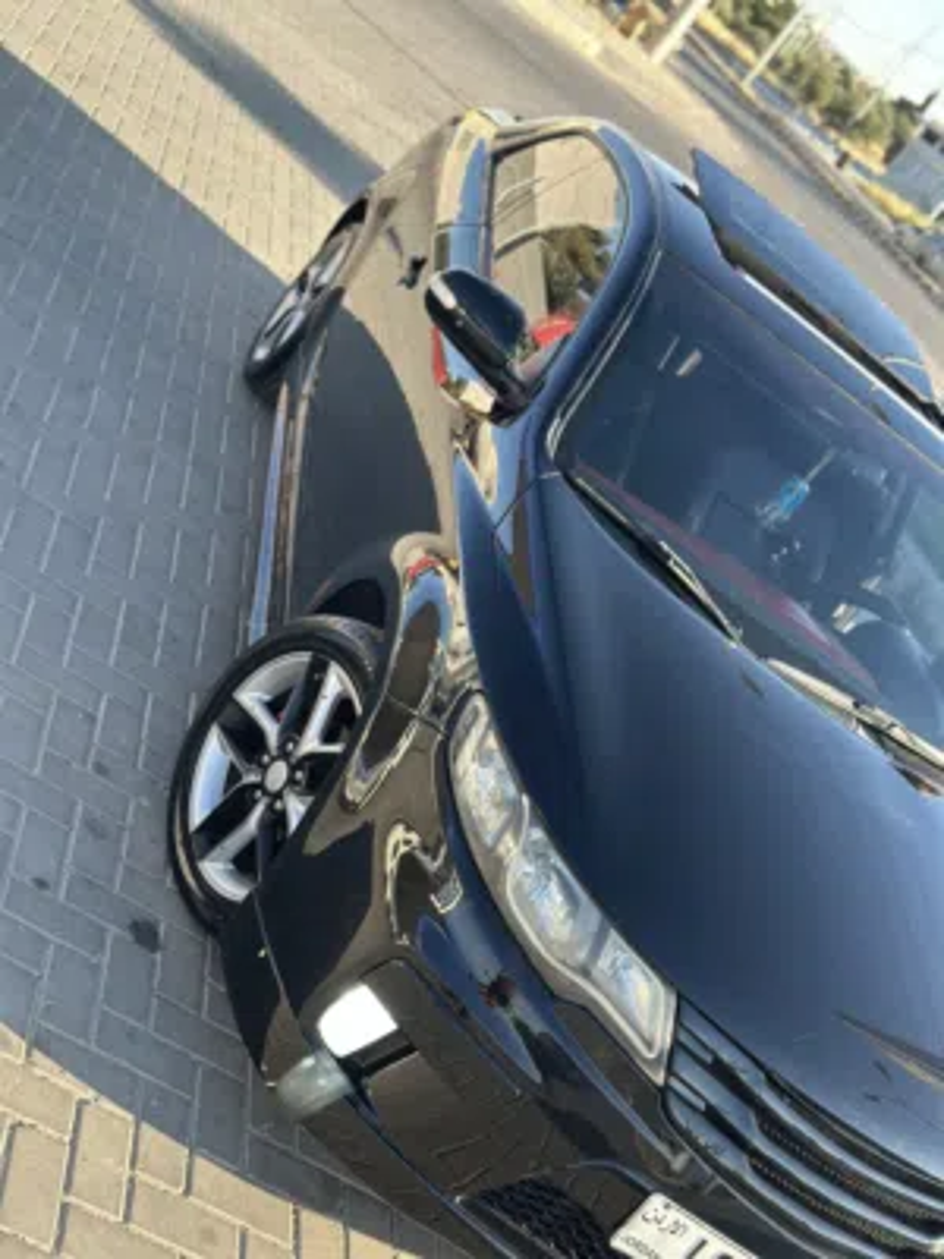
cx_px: 472
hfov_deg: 30.3
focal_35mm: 48
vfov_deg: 39.7
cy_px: 630
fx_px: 1745
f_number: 1.78
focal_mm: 6.86
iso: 80
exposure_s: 1/519
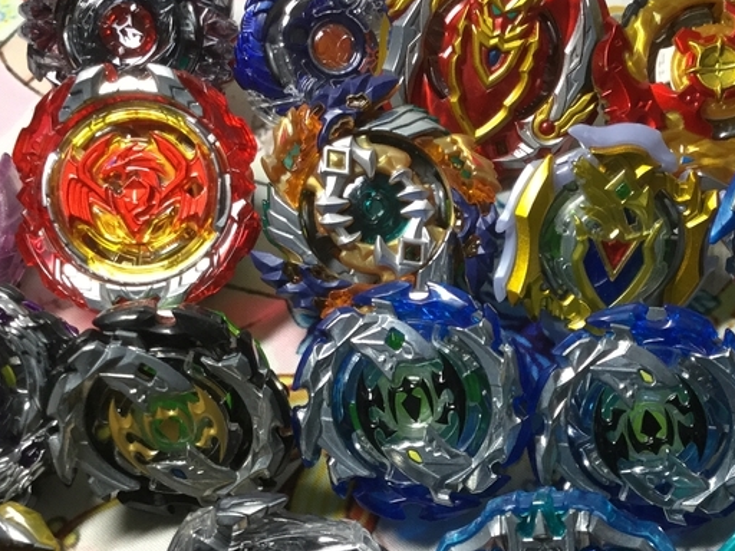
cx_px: 518
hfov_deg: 30.8
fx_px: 1316
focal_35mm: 62
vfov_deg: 23.5
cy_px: 392
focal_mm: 3.3
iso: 64
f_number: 2.4
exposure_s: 1/30
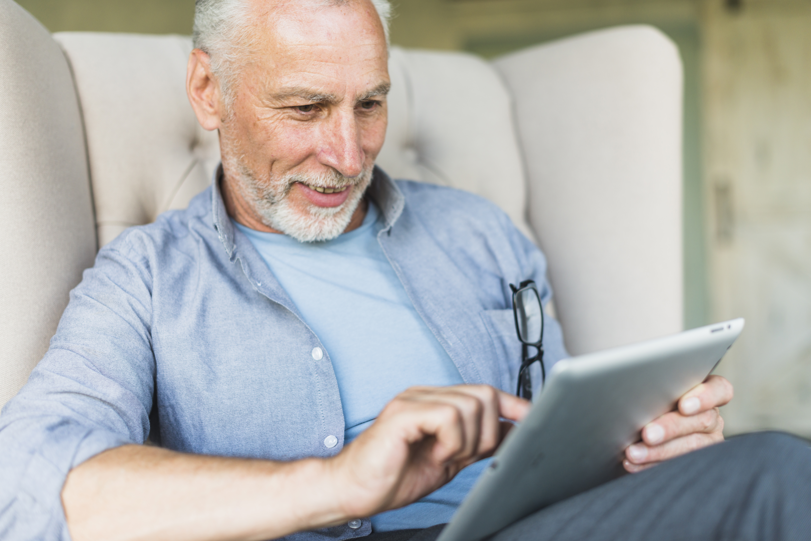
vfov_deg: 27.0
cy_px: 270
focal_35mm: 50
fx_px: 1127
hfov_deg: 39.6
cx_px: 406
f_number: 2.2
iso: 250
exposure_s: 1/160
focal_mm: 50
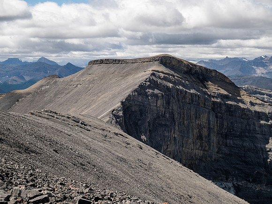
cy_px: 102
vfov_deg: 22.9
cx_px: 136
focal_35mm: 64
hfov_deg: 30.3
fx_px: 503
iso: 200
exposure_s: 1/160
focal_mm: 32
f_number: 8
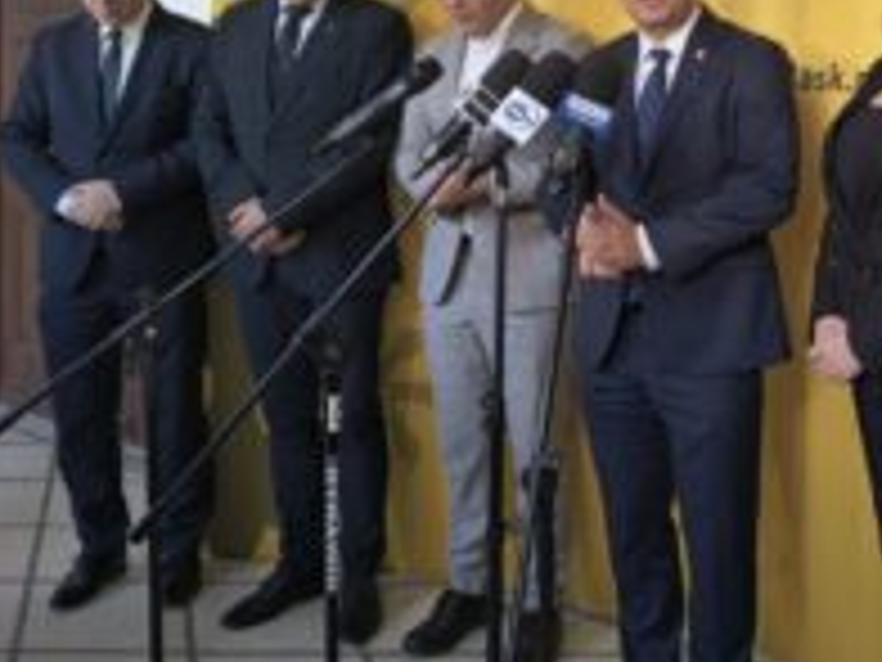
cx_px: 745
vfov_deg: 30.0
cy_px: 108
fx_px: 1198
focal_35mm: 47
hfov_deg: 38.4
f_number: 1.8
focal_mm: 4.81
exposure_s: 1/50
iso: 408
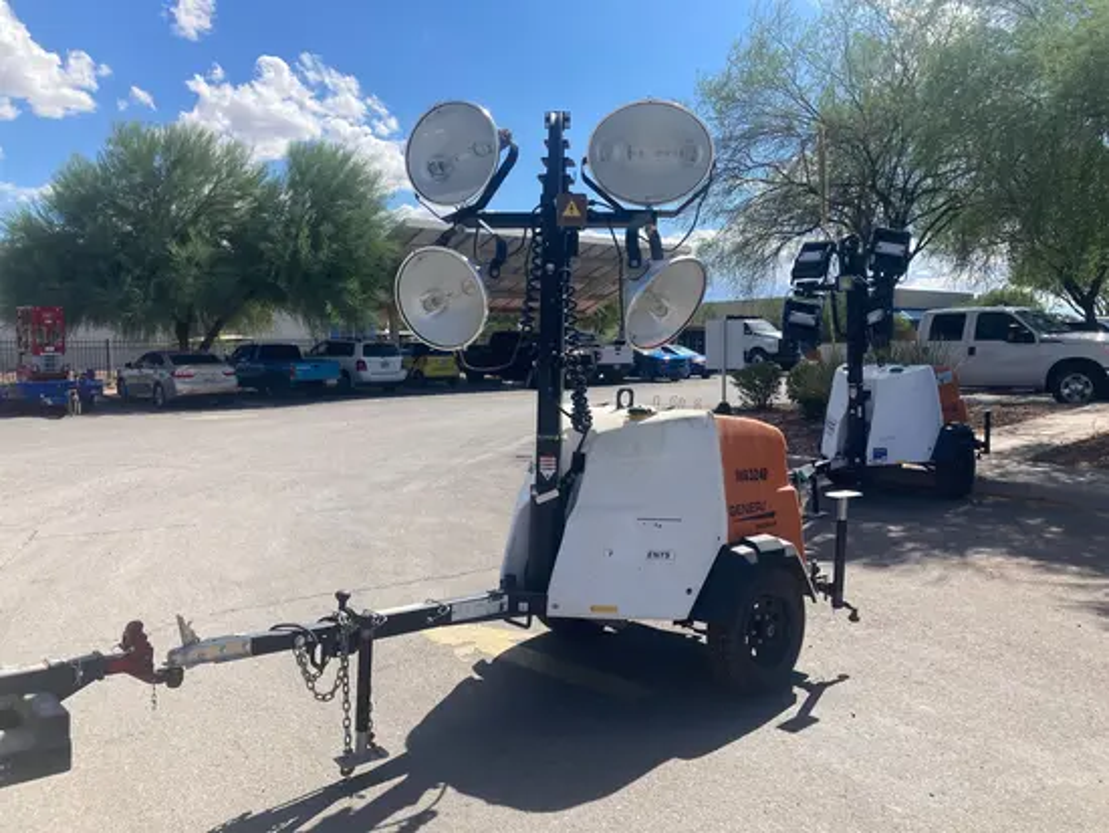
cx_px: 554
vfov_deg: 49.8
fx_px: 897
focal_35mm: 28
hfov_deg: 63.4
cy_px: 416
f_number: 1.8
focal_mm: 3.99
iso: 20
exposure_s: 1/1946
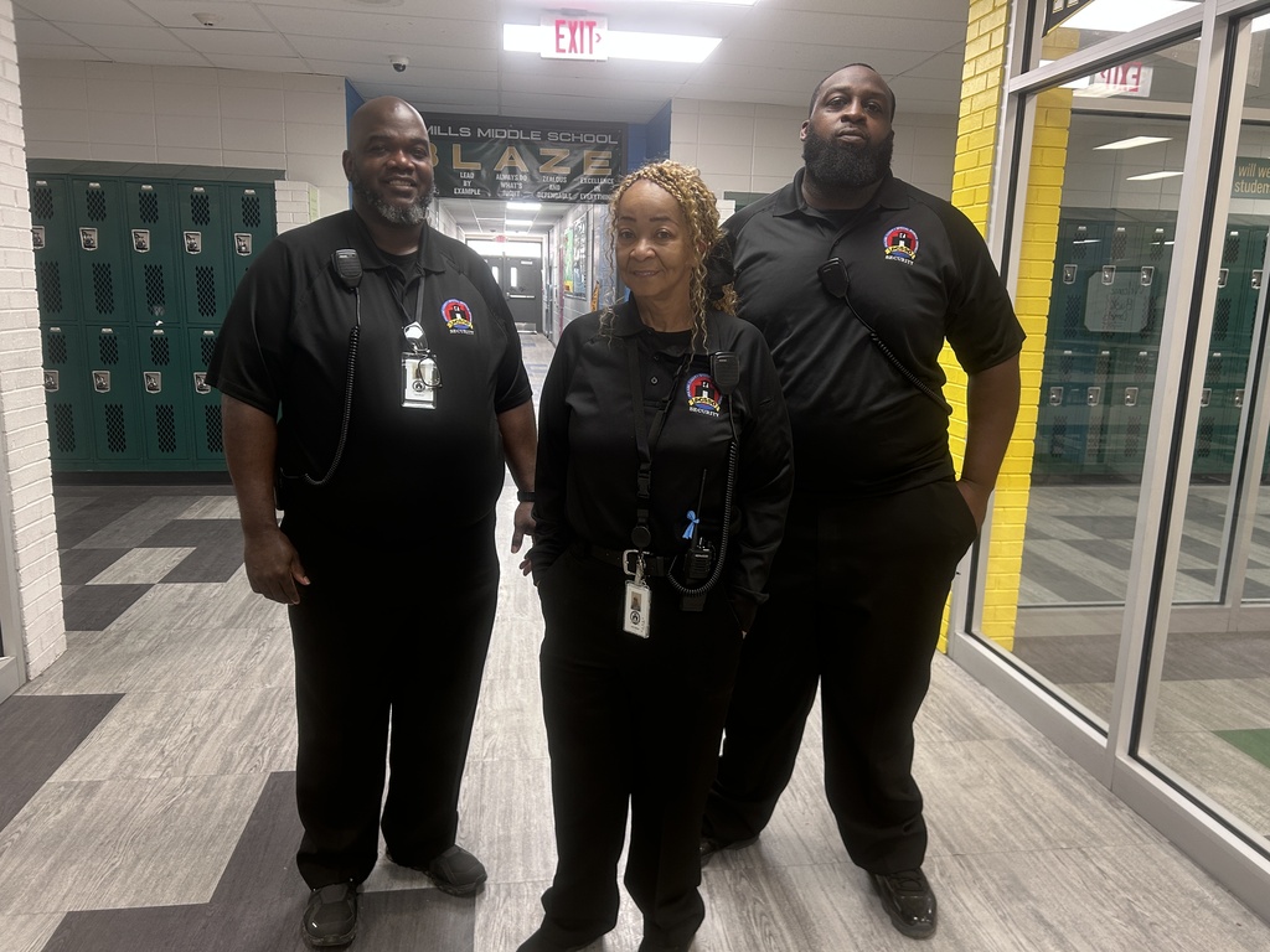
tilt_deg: -11.3
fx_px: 954
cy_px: 476
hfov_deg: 67.3
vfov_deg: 53.1
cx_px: 635
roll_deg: -1.3
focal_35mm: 26
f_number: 1.5
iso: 125
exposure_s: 1/60
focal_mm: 5.7
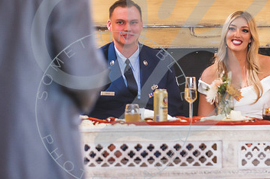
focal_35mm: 216
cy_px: 45
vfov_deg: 6.3
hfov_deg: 9.5
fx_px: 1619
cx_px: 152
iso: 1000
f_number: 2.8
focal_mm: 125
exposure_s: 1/200
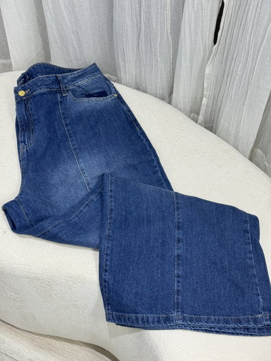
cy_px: 180
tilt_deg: -56.0
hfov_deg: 30.3
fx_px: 501
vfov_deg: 39.6
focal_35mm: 48
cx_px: 136
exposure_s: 1/50
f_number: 1.78
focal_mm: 6.76
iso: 50
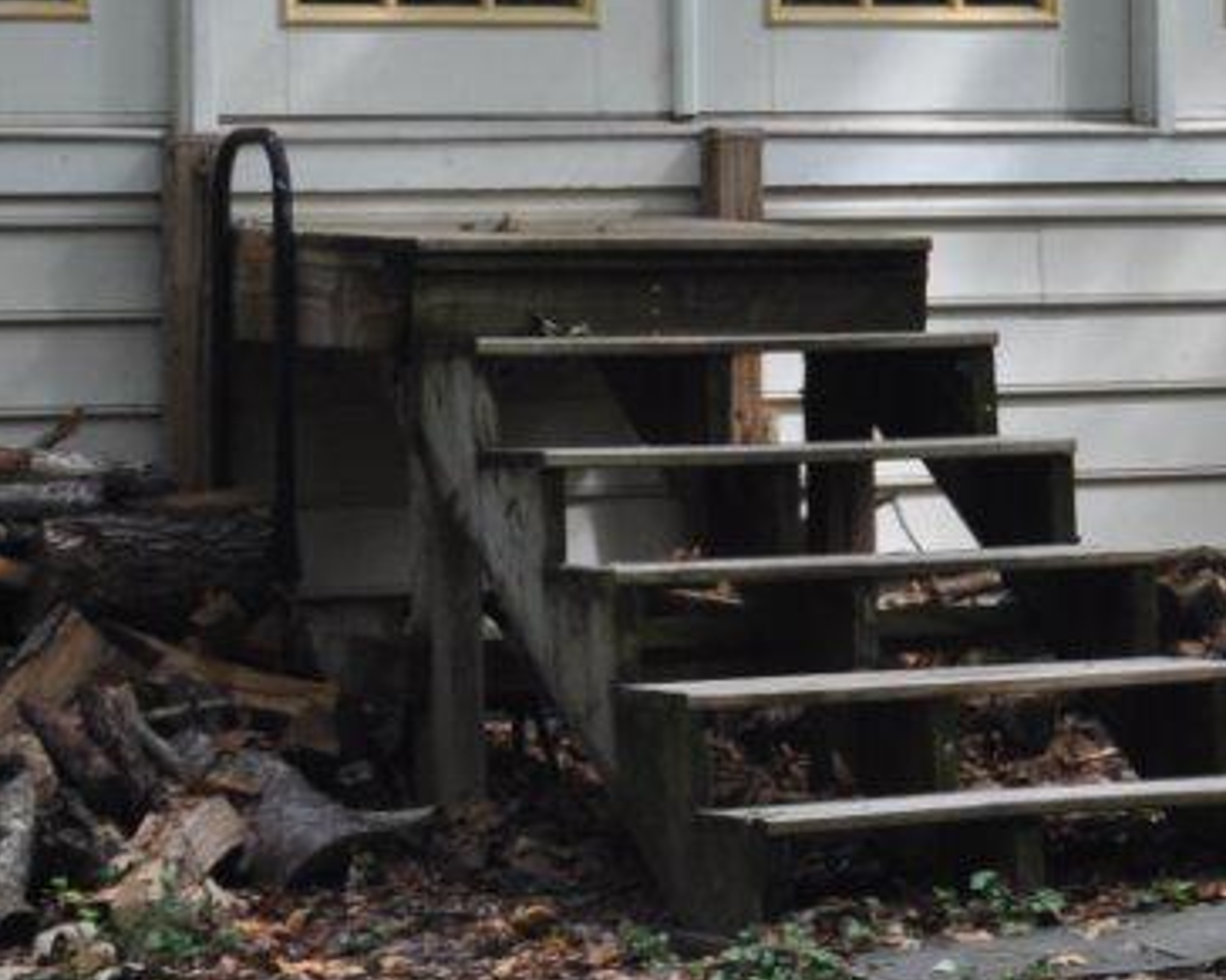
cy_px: -249
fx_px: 6892
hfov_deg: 9.8
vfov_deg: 8.0
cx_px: 1930
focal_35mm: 190
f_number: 5.6
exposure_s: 1/125
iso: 200
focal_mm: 24
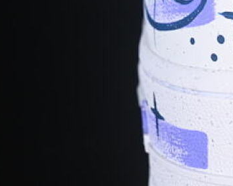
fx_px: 1482
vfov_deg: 7.1
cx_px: 316
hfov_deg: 8.8
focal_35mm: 215
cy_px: -50
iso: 160
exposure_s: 1/100
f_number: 7.1
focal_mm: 50
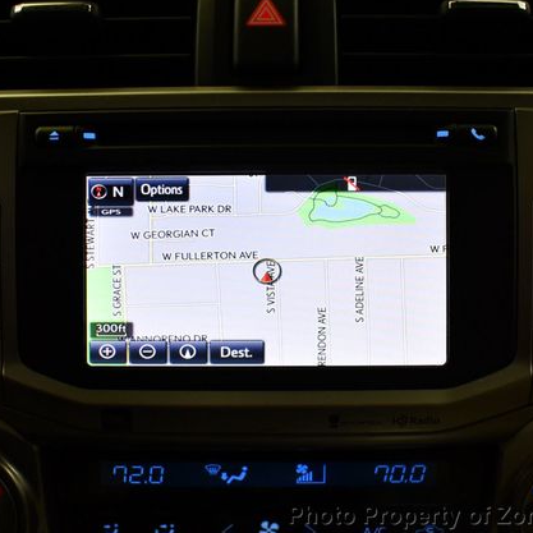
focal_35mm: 47
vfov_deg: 36.1
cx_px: 272
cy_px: 266
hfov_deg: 36.1
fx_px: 819
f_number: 3.5
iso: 900
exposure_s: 1/125
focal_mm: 18
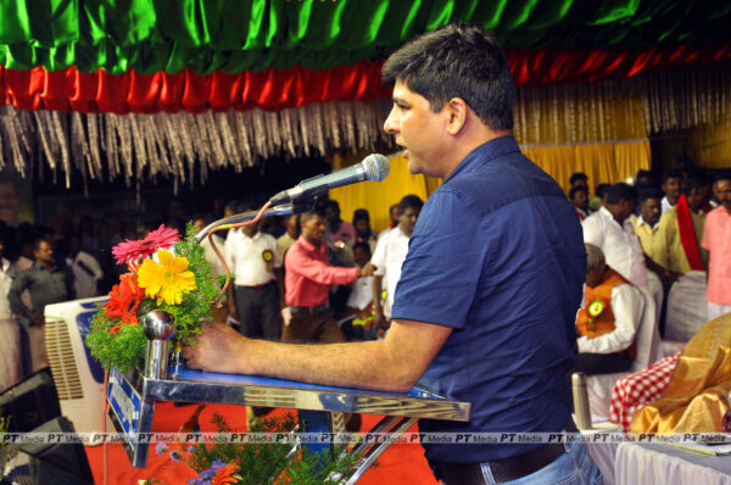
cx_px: 366
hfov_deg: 37.9
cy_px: 242
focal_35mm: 52
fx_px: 1064
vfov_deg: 25.7
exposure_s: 1/125
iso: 320
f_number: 4.5
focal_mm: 35
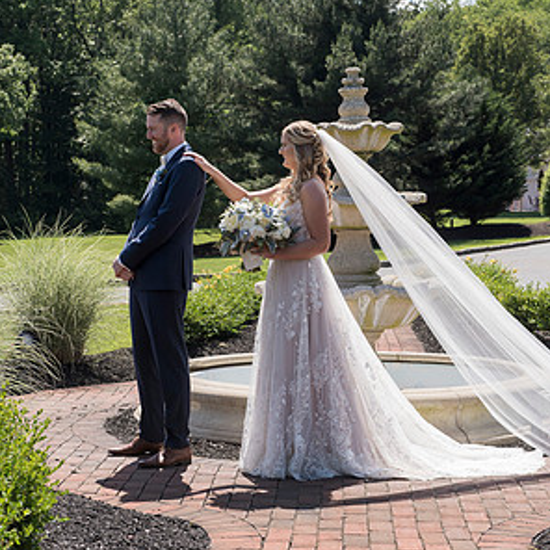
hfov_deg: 21.7
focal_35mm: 80
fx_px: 1438
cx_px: 275
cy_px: 188
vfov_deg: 21.6
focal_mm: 62
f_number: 6.3
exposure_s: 1/1000
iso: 400
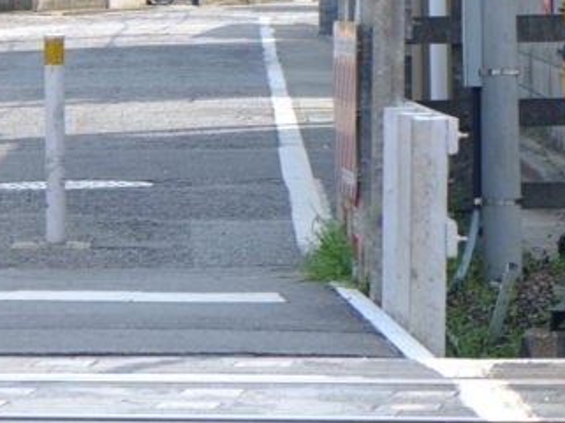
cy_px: 47
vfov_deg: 5.8
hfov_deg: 7.7
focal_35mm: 255
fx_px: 4157
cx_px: 37
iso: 200
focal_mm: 55
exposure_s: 1/125
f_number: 4
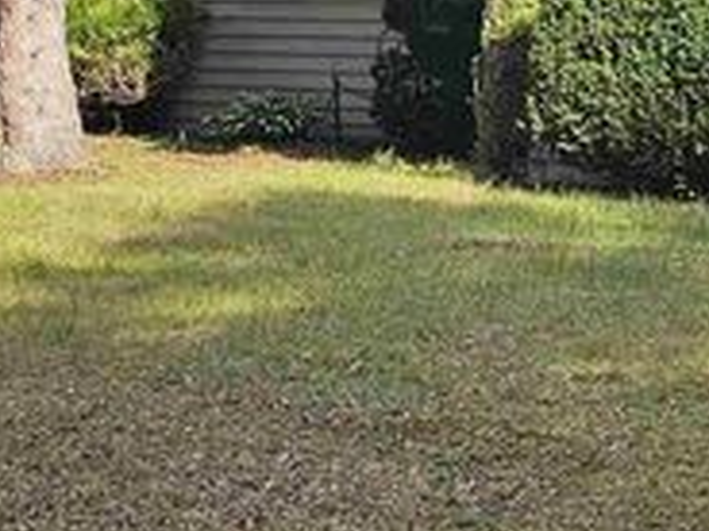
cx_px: 721
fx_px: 2622
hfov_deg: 15.1
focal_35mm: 128
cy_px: -4
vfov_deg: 11.5
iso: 10
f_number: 1.7
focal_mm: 6.3
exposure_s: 1/256
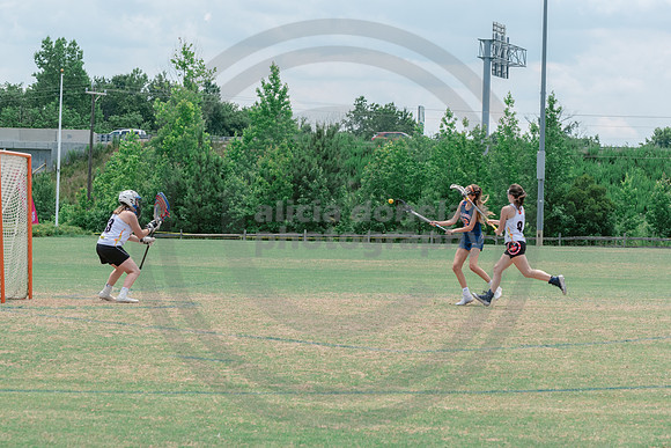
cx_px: 442
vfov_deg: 10.2
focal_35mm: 134
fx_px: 2504
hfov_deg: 15.2
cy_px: 237
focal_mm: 102
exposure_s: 1/1000
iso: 400
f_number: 8
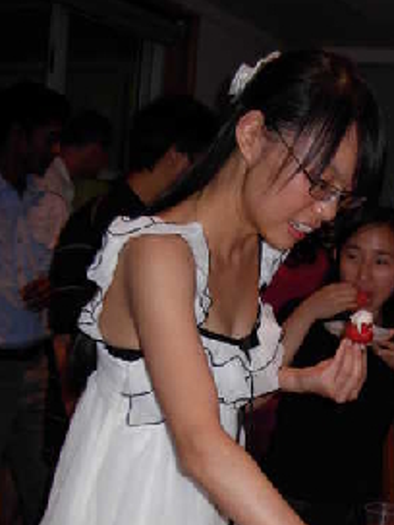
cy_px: 411
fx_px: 1017
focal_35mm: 67
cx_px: 330
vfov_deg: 28.4
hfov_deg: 21.6
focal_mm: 6.3
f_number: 2.9
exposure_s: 1/22.6
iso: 79
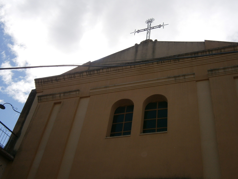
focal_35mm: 41
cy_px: 94
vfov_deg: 35.1
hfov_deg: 45.7
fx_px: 282
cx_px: 128
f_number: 3.1
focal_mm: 6.4
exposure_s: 1/1600
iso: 80
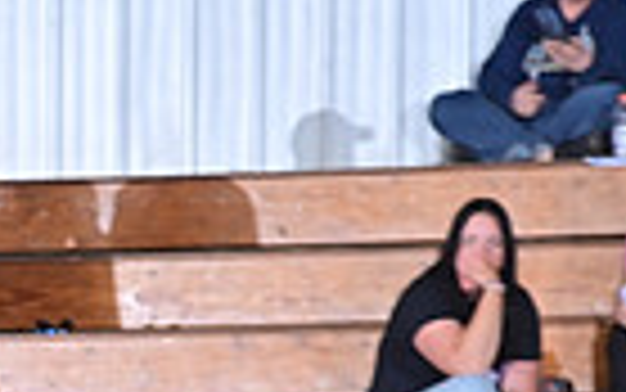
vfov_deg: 1.5
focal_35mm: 853
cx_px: -446
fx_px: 14559
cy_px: 827
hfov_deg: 2.5
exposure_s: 1/250
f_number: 3.2
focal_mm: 200
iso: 1250
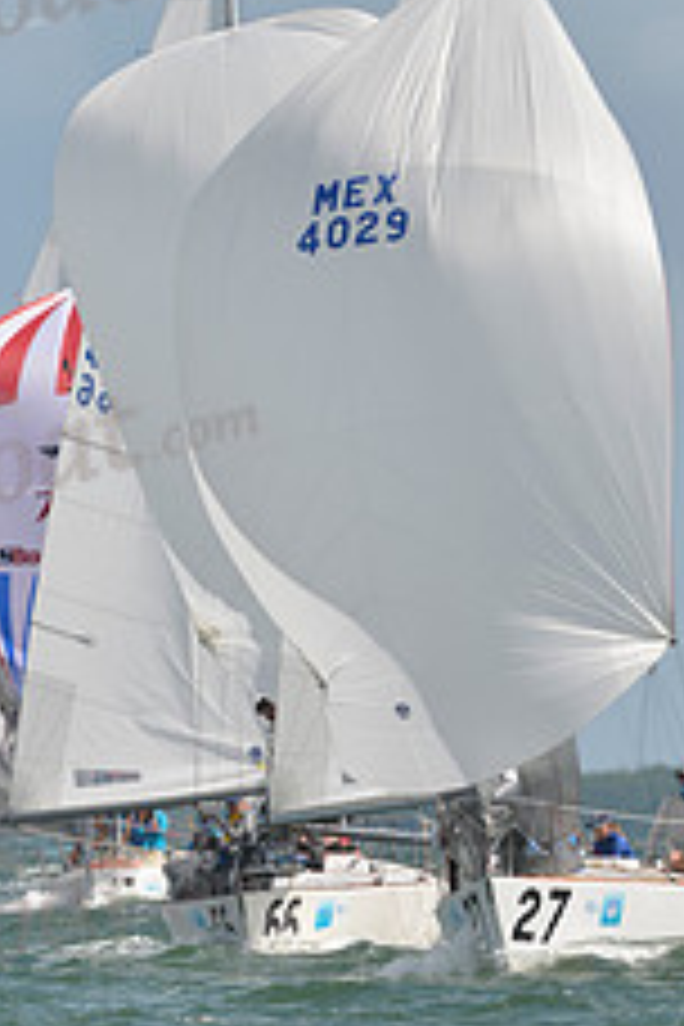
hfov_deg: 1.4
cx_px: 493
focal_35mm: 1017
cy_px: 189
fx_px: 28982
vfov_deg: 2.0
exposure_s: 1/1000
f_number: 7.1
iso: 200
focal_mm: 400
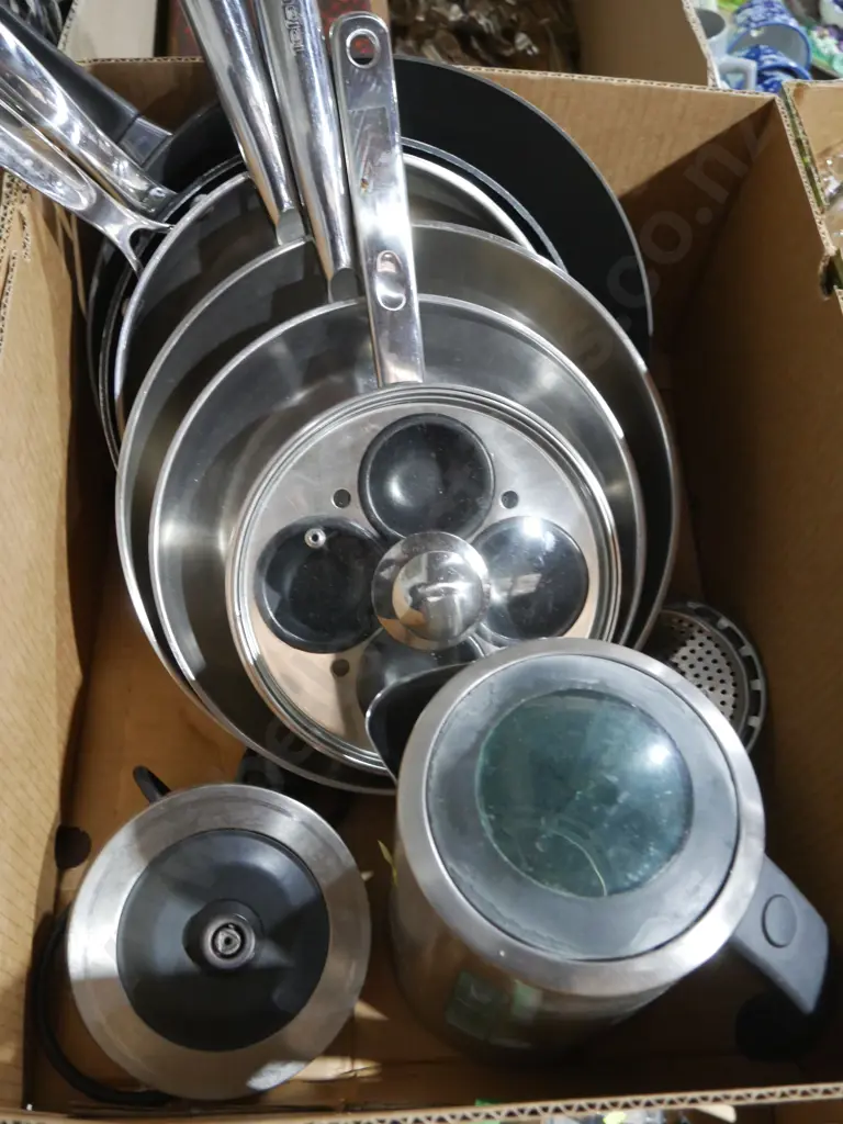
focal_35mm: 32
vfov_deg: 56.8
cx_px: 422
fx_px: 1039
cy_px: 562
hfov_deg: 44.2
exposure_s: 1/60
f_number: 3.6
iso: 2000
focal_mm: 16
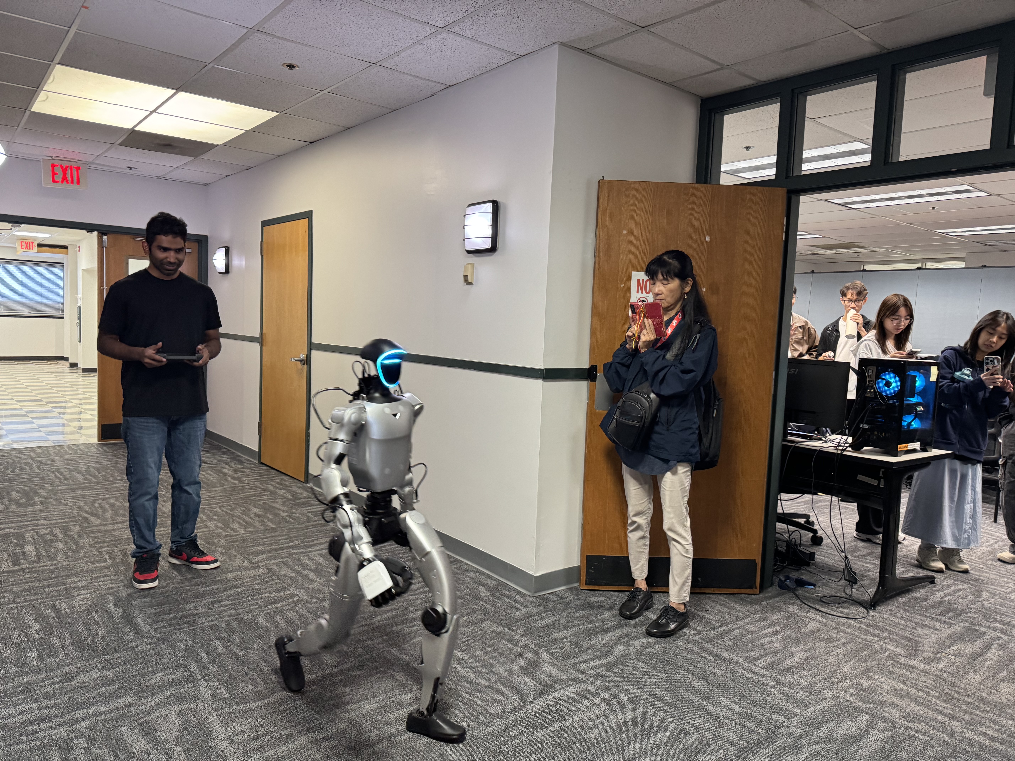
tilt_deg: -6.3
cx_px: 508
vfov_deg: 56.8
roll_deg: -2.8
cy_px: 380
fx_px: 704
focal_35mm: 24
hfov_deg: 71.6
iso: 320
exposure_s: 1/60
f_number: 1.78
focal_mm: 6.76
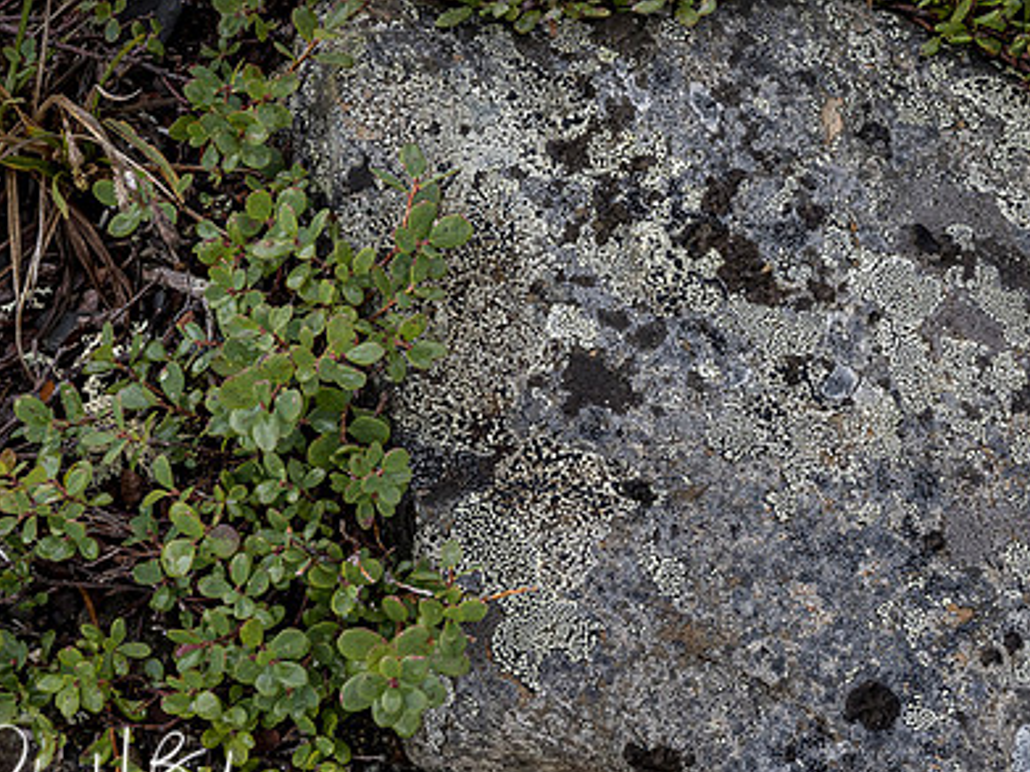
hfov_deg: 10.1
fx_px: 5830
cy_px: 354
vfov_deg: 7.6
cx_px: 653
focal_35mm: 196
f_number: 8
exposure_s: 1/125
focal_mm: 66
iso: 400
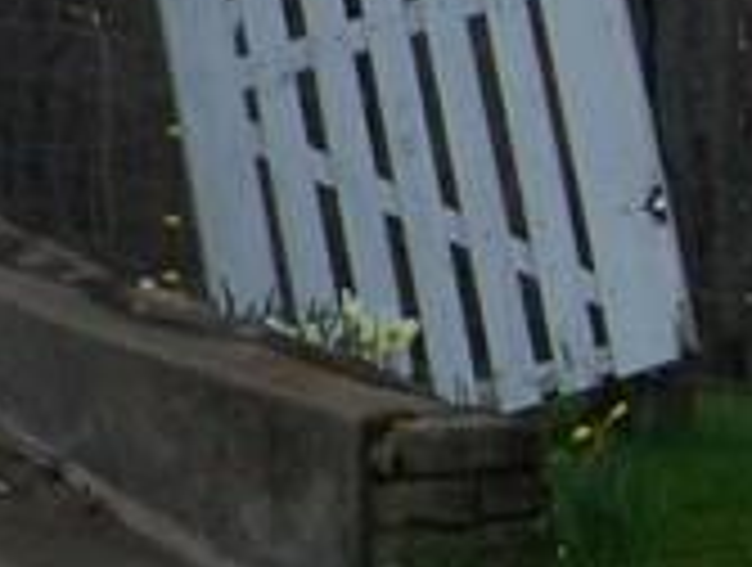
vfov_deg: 4.6
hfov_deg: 5.9
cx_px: -1171
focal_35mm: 318
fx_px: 6923
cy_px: -864
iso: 100
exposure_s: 1/459
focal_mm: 11.2
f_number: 6.3
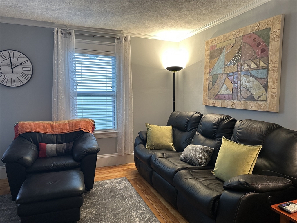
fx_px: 206
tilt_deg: -4.6
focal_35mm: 24
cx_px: 148
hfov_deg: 71.6
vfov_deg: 56.8
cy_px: 112
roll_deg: -0.4
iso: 160
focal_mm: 6.86
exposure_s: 1/120
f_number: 1.78
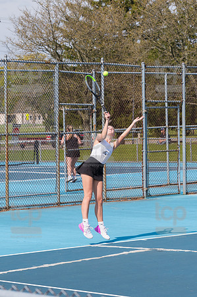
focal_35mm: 138
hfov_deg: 9.9
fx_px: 1135
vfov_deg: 14.9
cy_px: 148
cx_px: 98
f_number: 5.6
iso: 320
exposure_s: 1/1600
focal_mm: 92
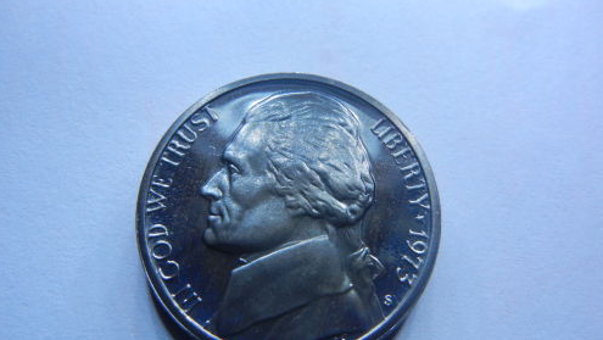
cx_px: 298
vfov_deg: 31.2
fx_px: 608
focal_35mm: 38
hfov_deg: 52.8
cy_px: 177
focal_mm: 6.2
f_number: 3.6
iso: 160
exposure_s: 1/361
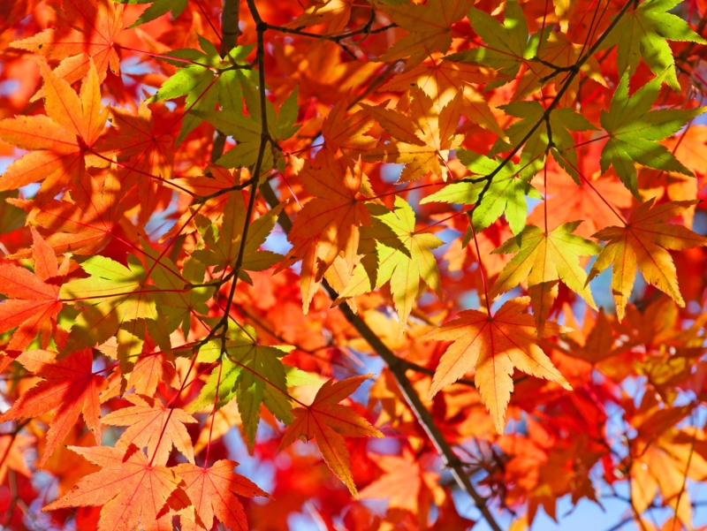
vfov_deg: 9.2
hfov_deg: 12.2
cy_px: 266
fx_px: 3311
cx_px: 354
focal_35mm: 162
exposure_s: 1/500
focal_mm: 81
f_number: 6.3
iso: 200
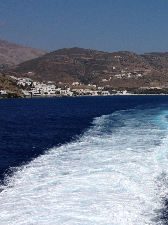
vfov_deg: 26.2
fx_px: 479
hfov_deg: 19.2
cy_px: 74
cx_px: 177
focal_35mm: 74
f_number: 2.4
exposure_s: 1/4608
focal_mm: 4.28
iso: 50
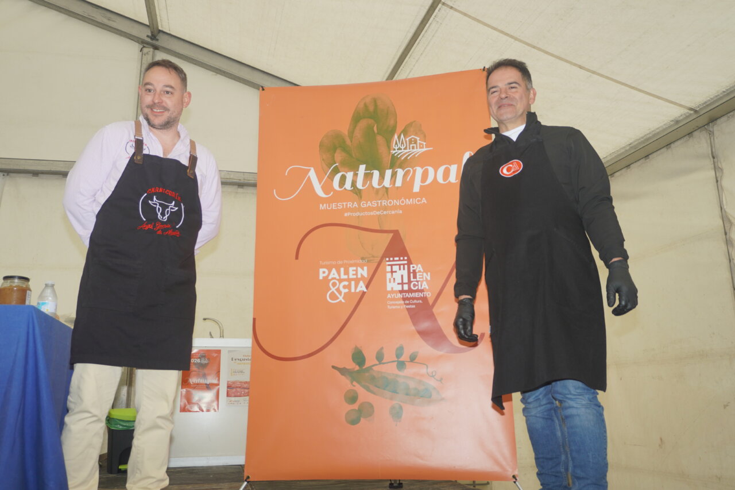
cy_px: 245
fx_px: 612
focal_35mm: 30
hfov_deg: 61.9
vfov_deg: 43.6
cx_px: 368
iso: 100
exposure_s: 1/160
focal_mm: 20
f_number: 4
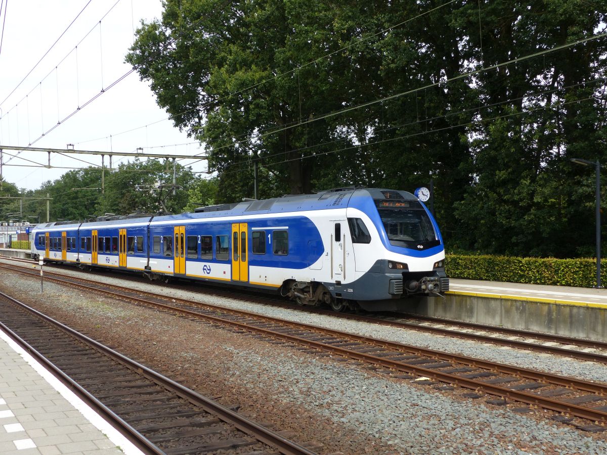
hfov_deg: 46.8
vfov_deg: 36.0
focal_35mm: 40
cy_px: 228
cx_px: 304
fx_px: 701
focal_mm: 7.1
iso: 100
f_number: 4
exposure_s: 1/500
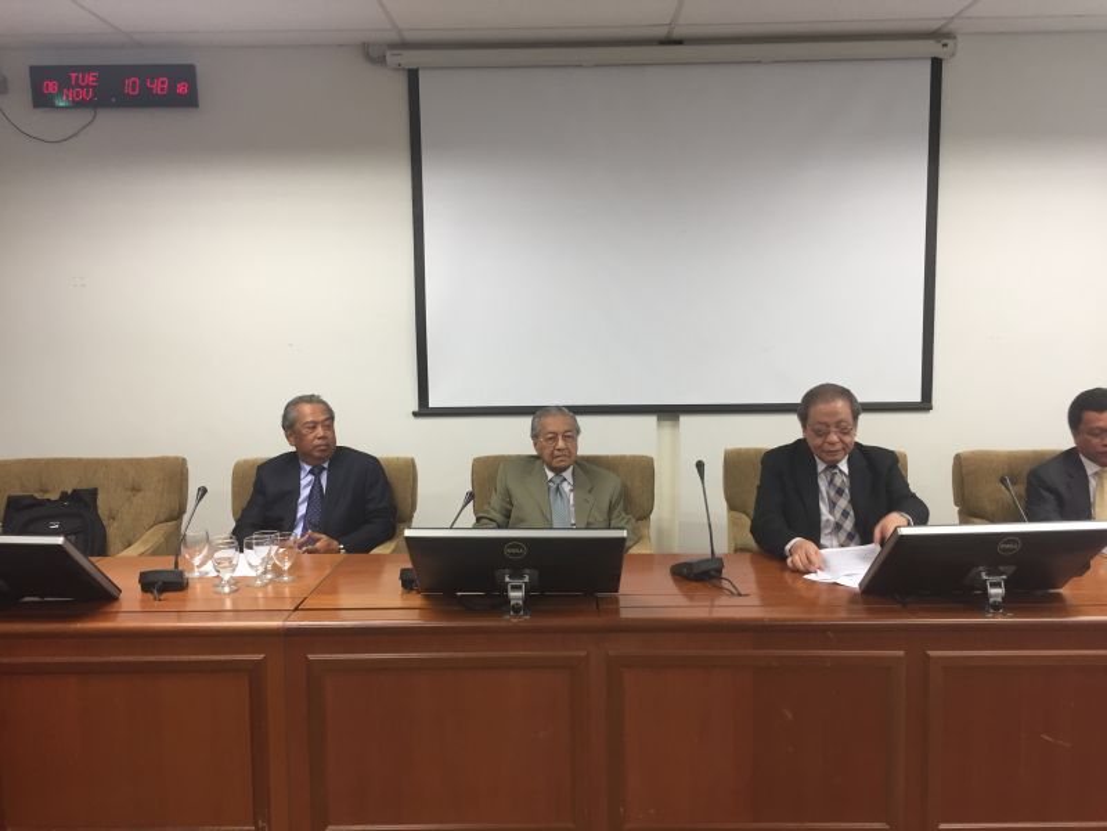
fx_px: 927
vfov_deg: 48.2
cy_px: 416
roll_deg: -0.8
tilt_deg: -6.8
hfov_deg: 61.7
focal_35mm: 29
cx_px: 554
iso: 100
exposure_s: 1/33
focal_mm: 4.15
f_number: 2.2
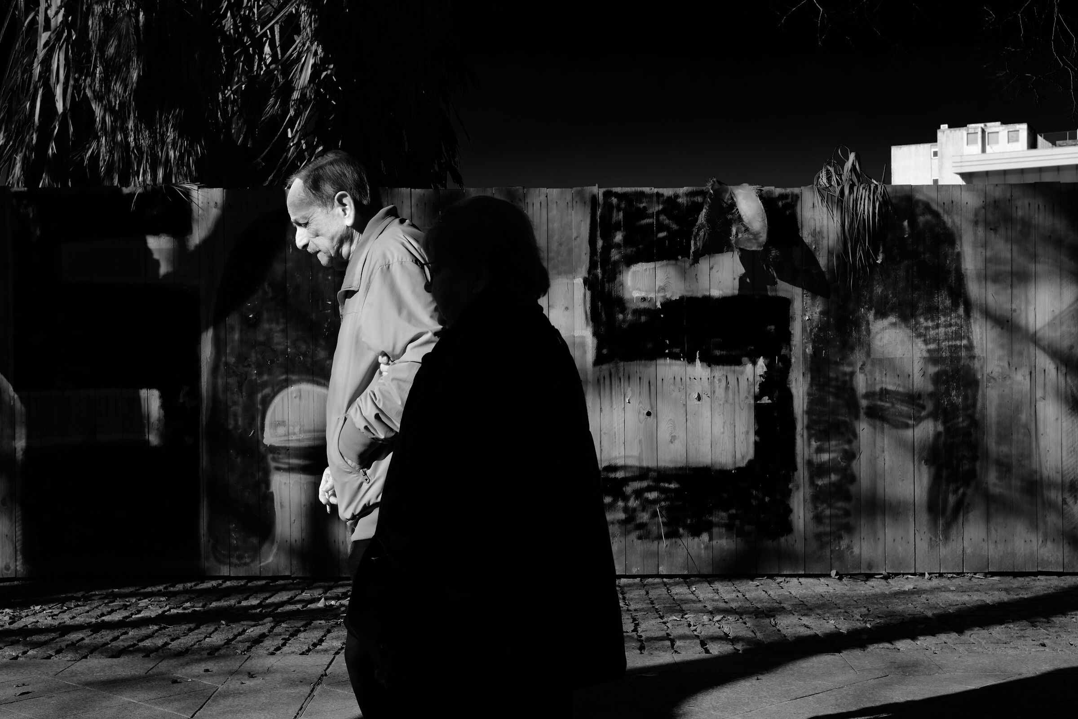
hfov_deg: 39.6
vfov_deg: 27.0
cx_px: 539
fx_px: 1497
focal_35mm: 50
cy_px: 360
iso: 1000
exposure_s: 1/2000
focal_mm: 33
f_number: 6.4
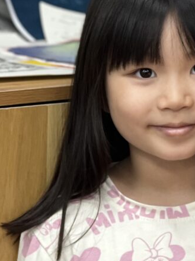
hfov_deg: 6.3
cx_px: 162
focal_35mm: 234
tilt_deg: -9.8
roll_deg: -1.2
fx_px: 1758
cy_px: 166
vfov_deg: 8.5
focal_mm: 9
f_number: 2.8
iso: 160
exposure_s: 1/33
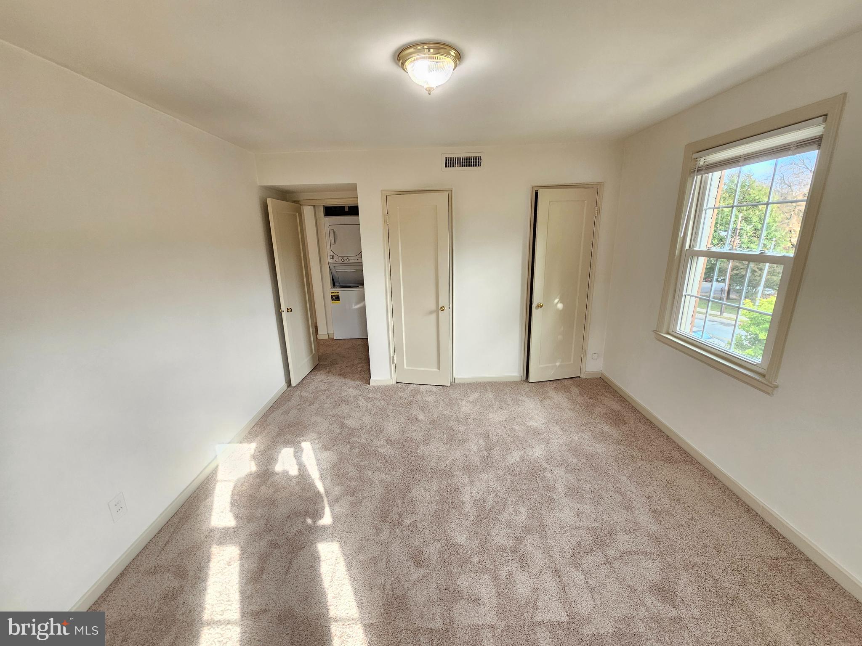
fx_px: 324
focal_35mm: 13
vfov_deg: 89.9
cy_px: 323
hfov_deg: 106.2
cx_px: 431
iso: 80
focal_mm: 2.2
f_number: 2.2
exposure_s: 1/60
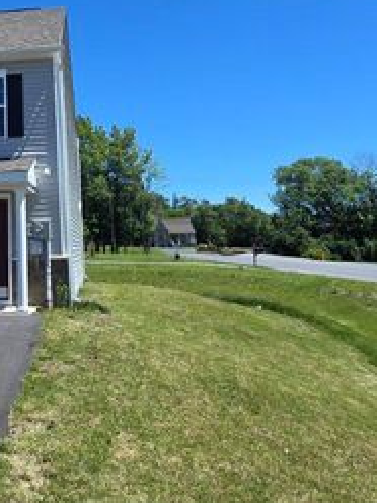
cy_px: 66
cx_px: 12
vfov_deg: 48.1
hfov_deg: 37.0
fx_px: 508
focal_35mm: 35
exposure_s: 1/2228
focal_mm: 2.2
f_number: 2.2
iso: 50
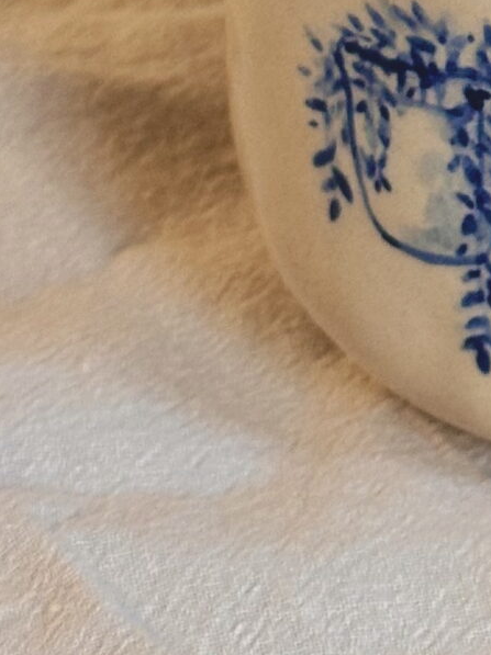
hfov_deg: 7.1
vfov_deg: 9.5
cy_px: -65
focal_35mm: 206
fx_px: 3900
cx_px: 700
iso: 250
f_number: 1.78
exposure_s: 1/59
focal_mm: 6.86
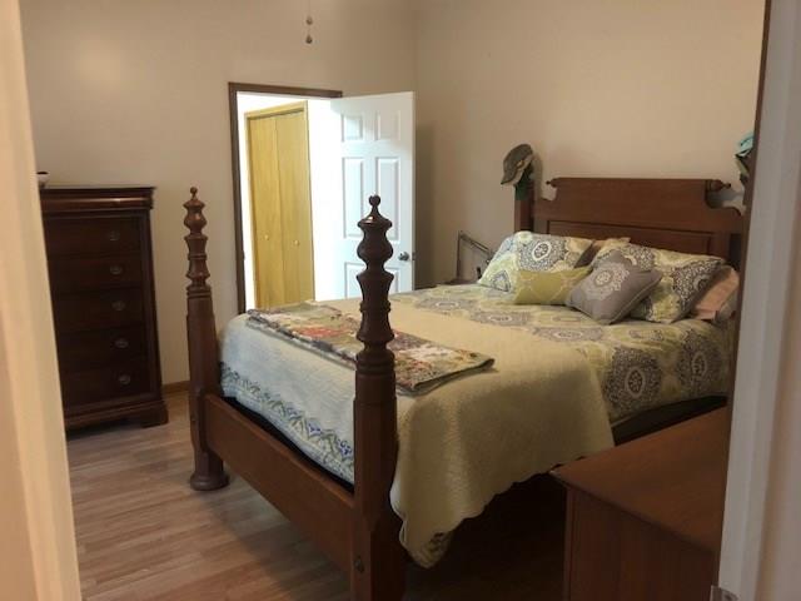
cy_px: 300
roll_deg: +0.2
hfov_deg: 63.4
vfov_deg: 49.7
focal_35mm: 28
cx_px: 400
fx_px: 648
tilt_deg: -11.1
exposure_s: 1/7
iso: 100
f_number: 1.8
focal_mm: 3.99
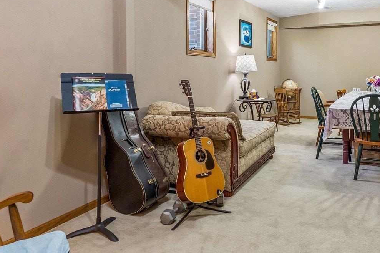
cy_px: 67
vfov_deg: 43.7
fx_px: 306
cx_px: 249
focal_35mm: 29
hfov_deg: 62.3
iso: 500
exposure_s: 1/5
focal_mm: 14
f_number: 6.3
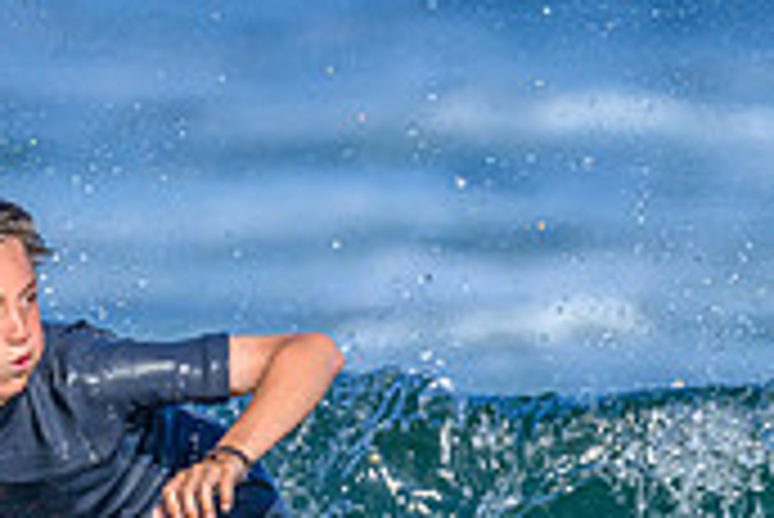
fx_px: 57947
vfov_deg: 0.5
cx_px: 486
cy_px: 651
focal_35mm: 2693
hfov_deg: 0.8
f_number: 6.3
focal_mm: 800
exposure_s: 1/2000
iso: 360
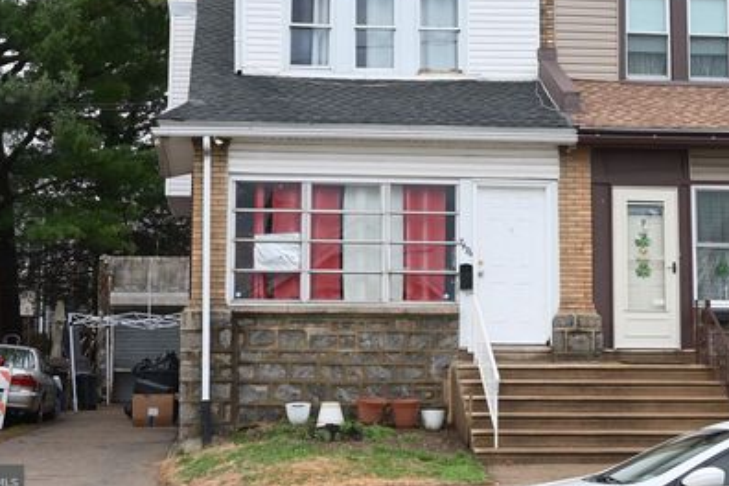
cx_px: 385
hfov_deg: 28.1
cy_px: 191
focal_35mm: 72
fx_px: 1458
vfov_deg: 18.9
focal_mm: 38
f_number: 7.1
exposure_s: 1/200
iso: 100
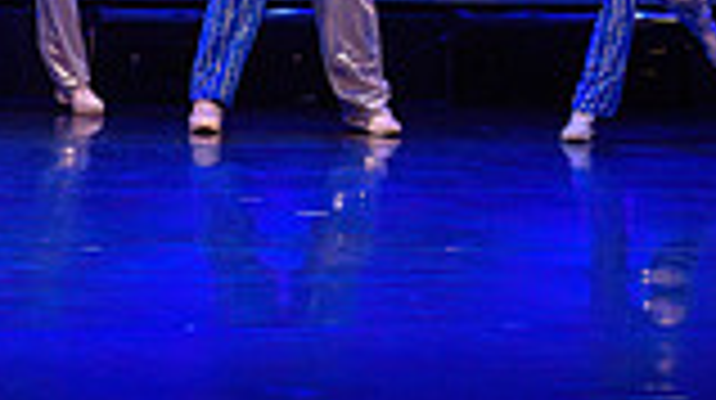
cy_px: -328
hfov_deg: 8.0
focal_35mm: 268
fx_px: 5082
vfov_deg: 4.5
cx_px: -122
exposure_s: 1/200
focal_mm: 70
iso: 1600
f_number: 2.8
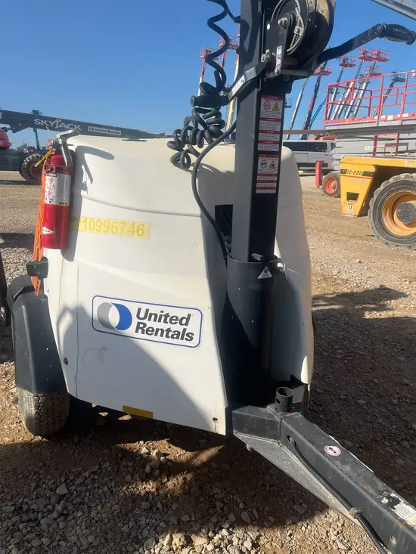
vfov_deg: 67.3
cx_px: 208
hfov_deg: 53.1
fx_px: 416
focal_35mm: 26
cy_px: 277
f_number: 1.6
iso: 50
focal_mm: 5.1
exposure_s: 1/5556
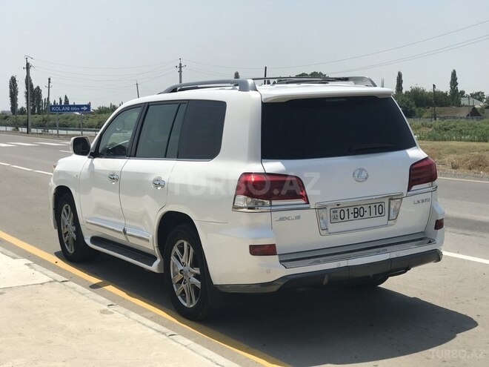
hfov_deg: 33.8
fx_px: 805
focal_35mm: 57
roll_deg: +0.2
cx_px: 244
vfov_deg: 25.7
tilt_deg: -6.7
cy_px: 184
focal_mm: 6.6
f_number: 2.8
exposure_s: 1/1623
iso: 20
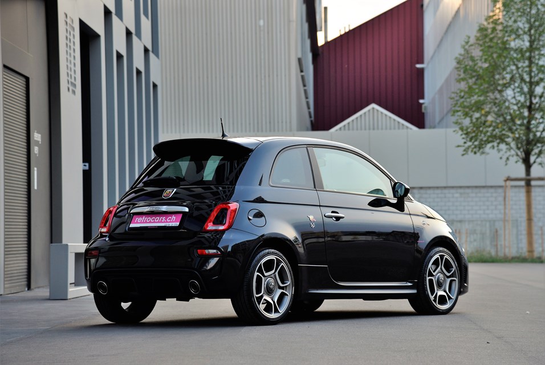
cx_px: 272
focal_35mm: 120
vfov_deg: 11.5
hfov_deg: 17.0
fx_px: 1819
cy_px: 182
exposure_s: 1/100
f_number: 5
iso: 400
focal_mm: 120
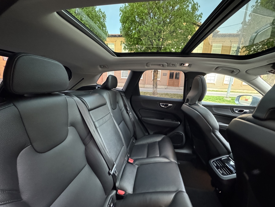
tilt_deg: -12.0
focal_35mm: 14
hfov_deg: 102.1
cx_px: 138
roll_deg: -3.4
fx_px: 111
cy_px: 104
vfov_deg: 85.7
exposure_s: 1/51
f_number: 2.2
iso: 1250
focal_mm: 2.22
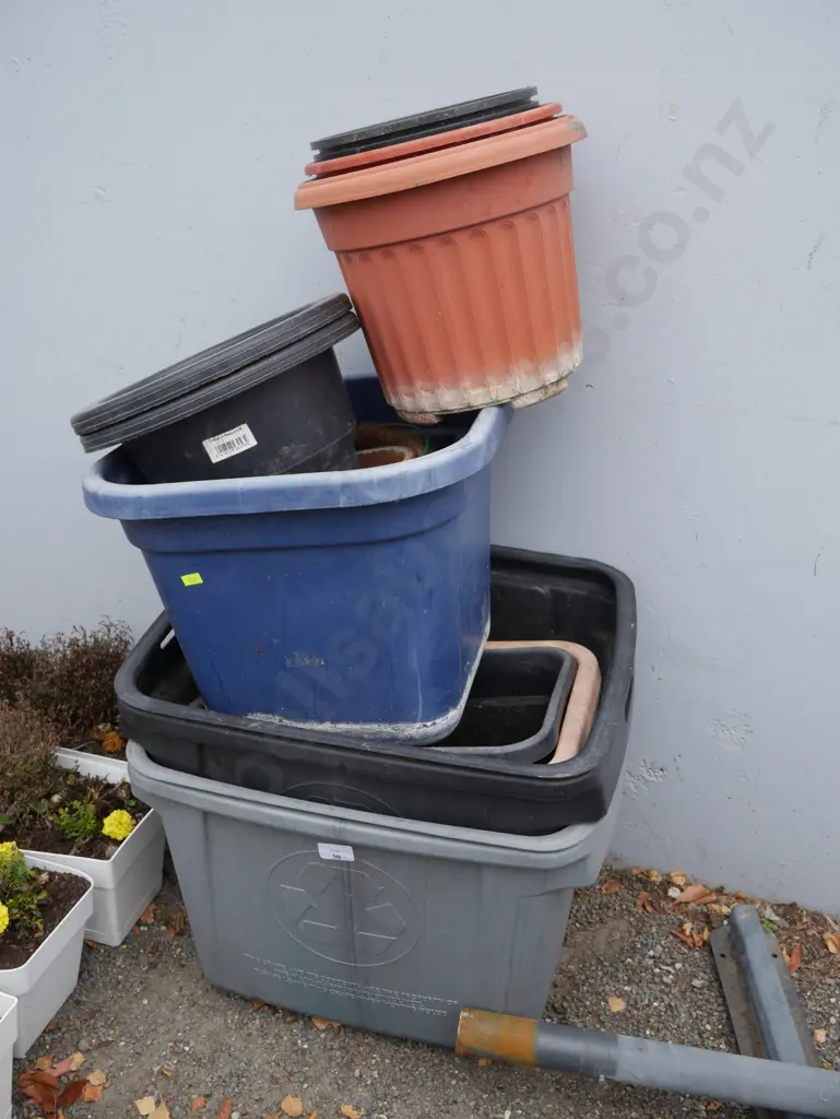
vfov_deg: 56.8
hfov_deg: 44.2
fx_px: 1034
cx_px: 420
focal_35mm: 32
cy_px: 560
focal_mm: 16
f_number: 4.5
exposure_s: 1/125
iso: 200
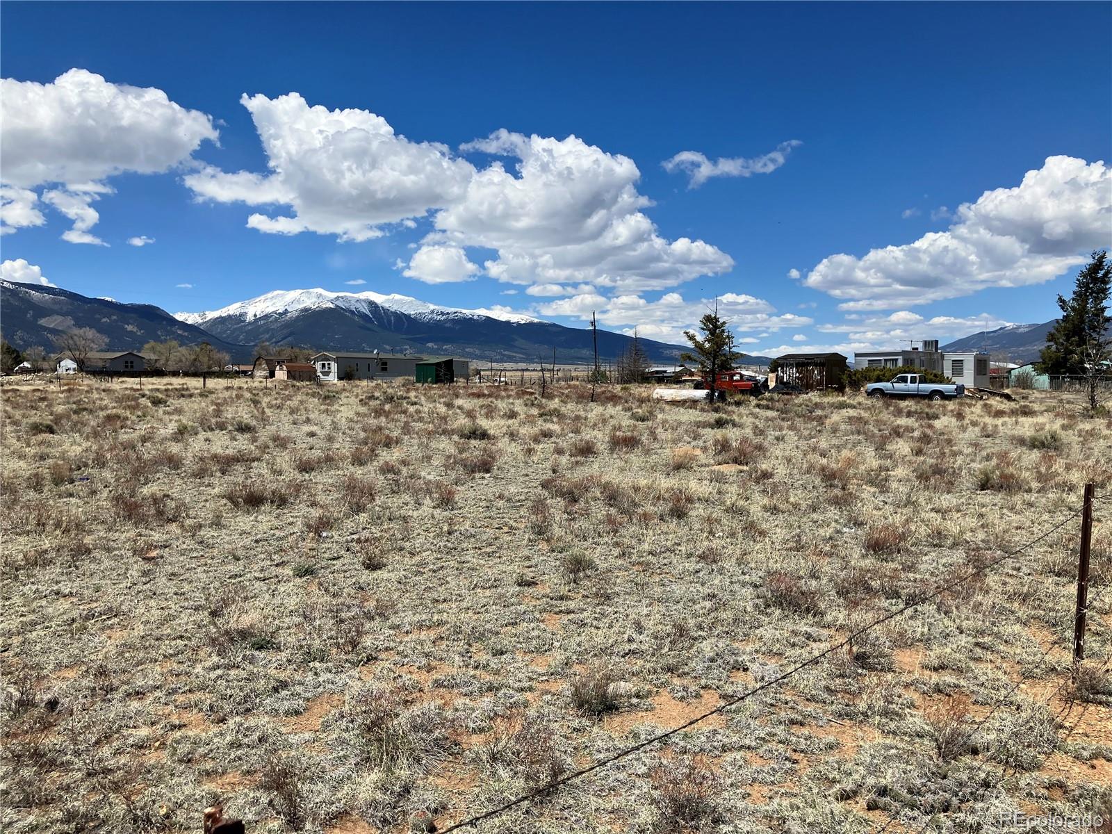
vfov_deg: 49.7
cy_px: 417
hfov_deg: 63.4
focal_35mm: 28
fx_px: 899
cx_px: 556
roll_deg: -0.6
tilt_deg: -1.1
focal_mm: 3.99
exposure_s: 1/3745
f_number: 1.8
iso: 32
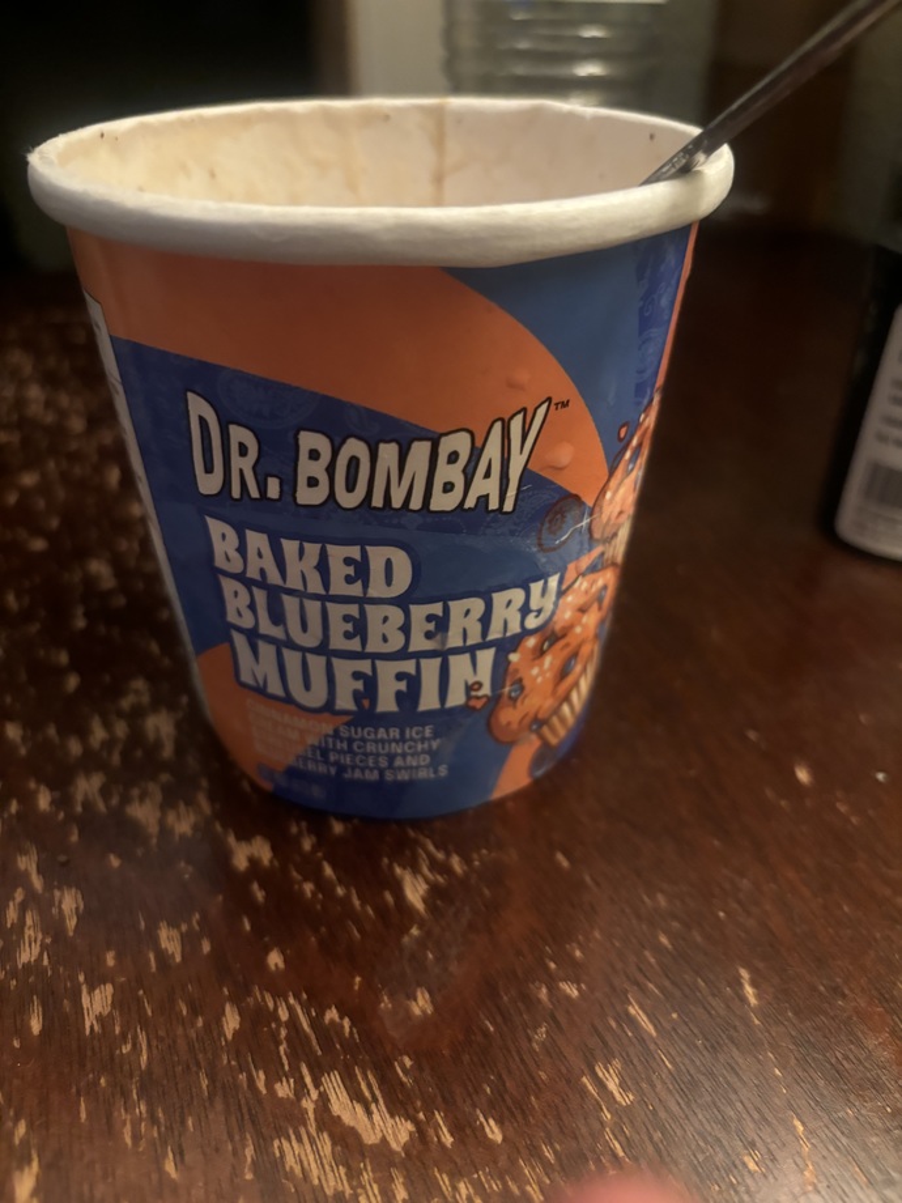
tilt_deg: -33.3
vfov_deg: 67.3
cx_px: 451
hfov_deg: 53.1
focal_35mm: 26
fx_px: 903
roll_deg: +0.7
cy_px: 602
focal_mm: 5.96
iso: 640
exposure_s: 1/30
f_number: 1.6
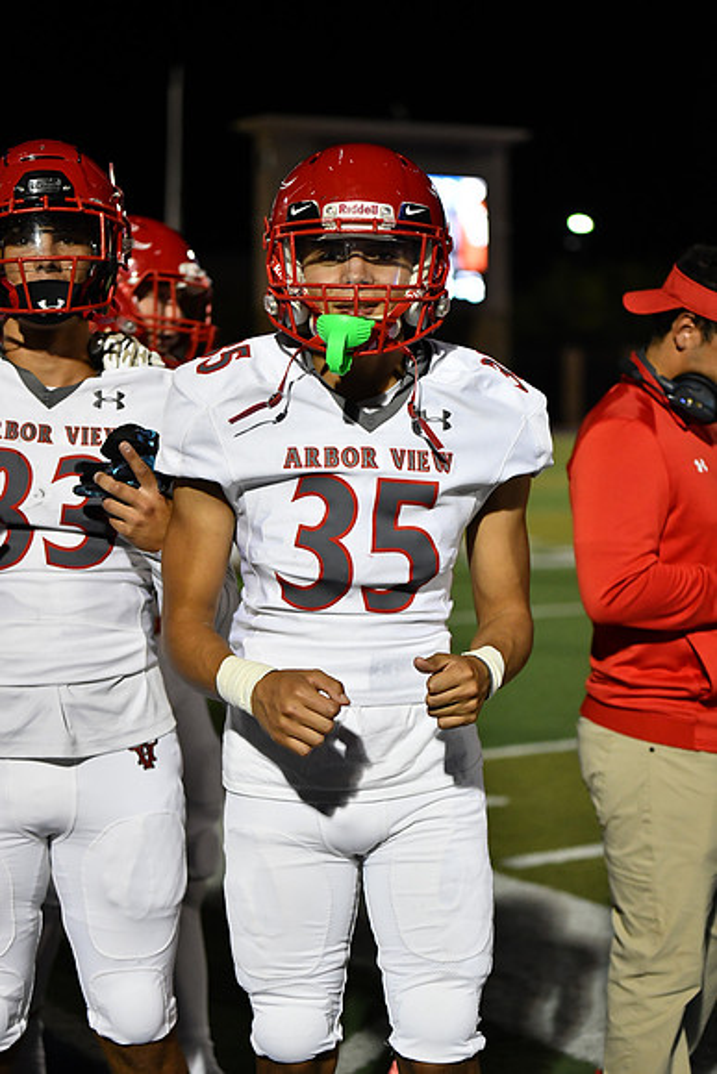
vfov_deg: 28.8
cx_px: 358
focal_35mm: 70
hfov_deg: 19.5
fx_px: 2090
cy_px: 537
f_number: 2.8
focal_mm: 70
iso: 3200
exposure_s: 1/1250
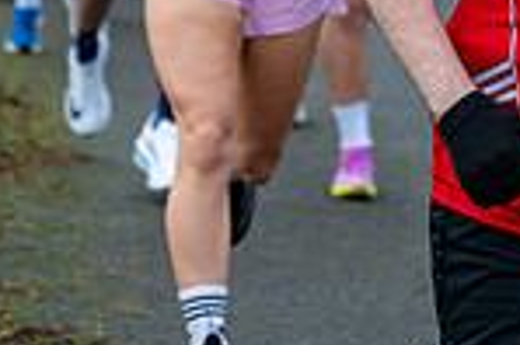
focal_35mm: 273
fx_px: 3939
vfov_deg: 5.0
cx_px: 468
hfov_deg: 7.5
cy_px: -218
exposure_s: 1/1250
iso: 280
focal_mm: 70
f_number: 2.8
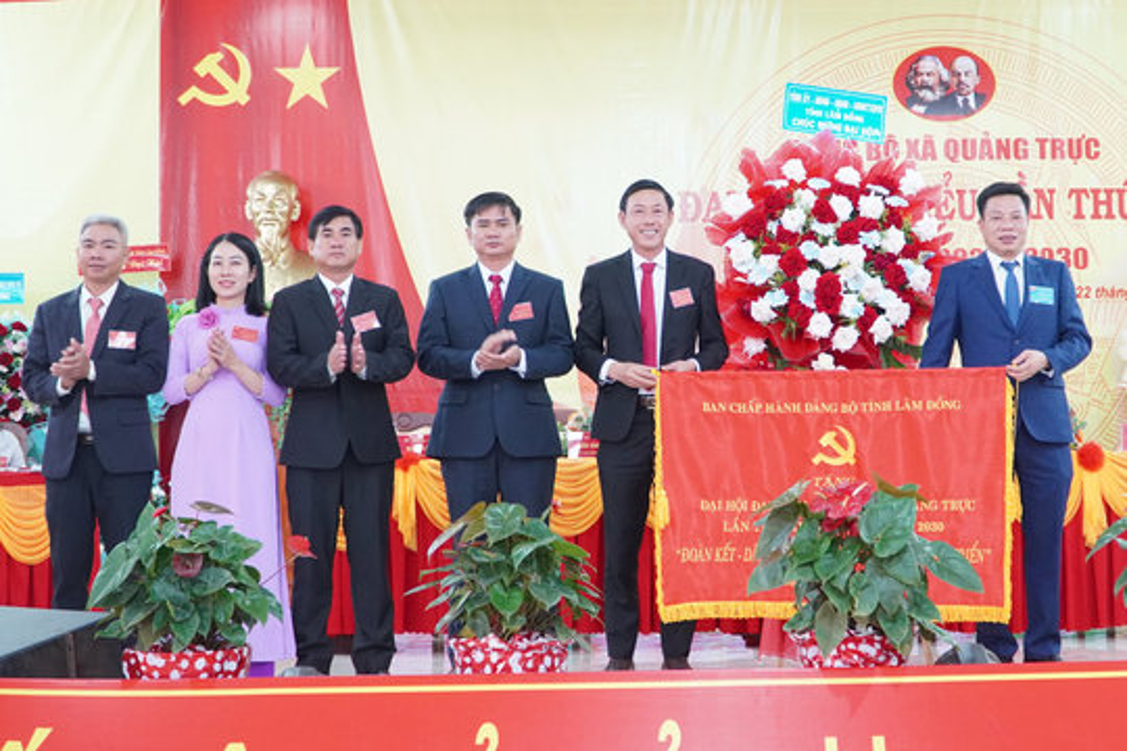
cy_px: 376
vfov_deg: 35.5
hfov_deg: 51.3
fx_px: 1174
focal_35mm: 38
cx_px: 564
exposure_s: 1/40
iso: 1600
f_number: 4
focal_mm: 25
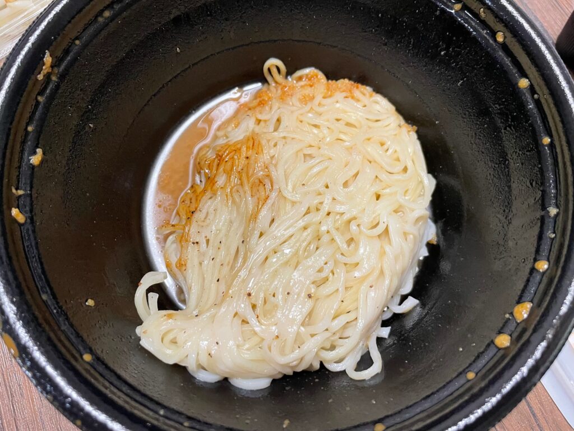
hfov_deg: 67.3
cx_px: 287
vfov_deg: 53.1
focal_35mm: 26
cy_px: 216
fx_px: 431
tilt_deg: -72.4
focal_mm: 4.2
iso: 200
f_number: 1.6
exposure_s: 1/50
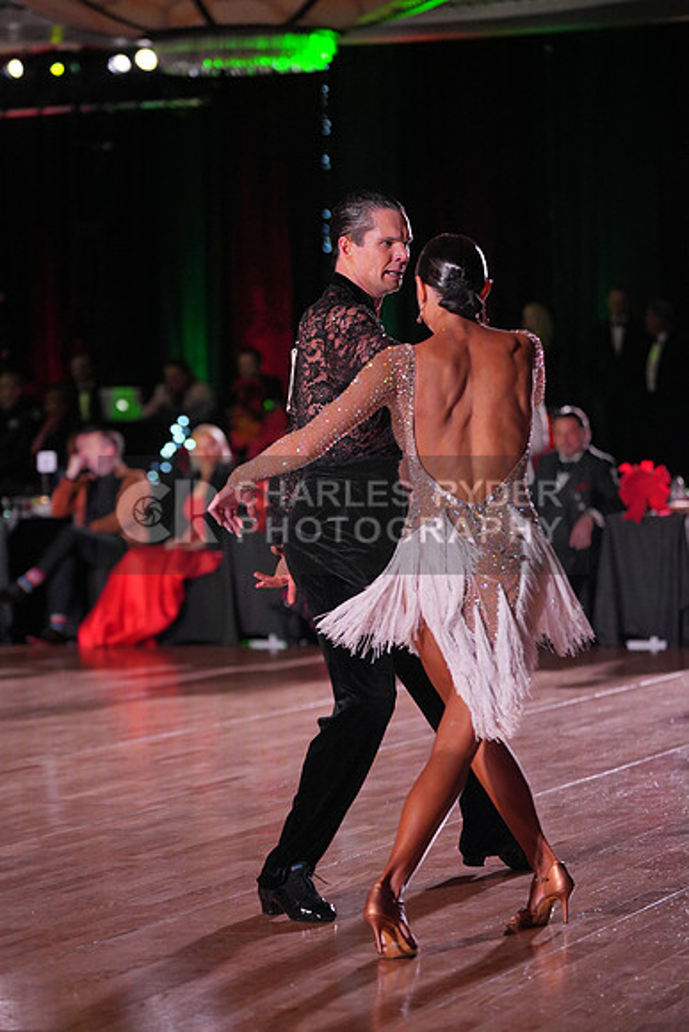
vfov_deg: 18.6
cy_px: 516
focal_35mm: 110
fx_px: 3156
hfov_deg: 12.5
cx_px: 344
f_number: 2.8
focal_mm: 110
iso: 2000
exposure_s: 1/800
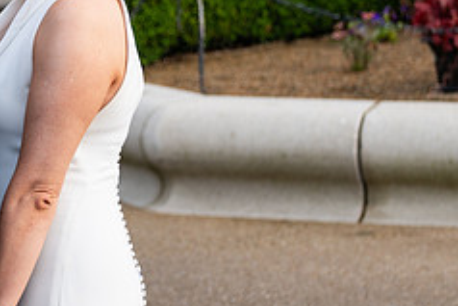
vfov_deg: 7.7
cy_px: 59
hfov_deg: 11.4
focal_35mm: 178
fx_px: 2266
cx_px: -42
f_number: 2.8
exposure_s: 1/200
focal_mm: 49
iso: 125
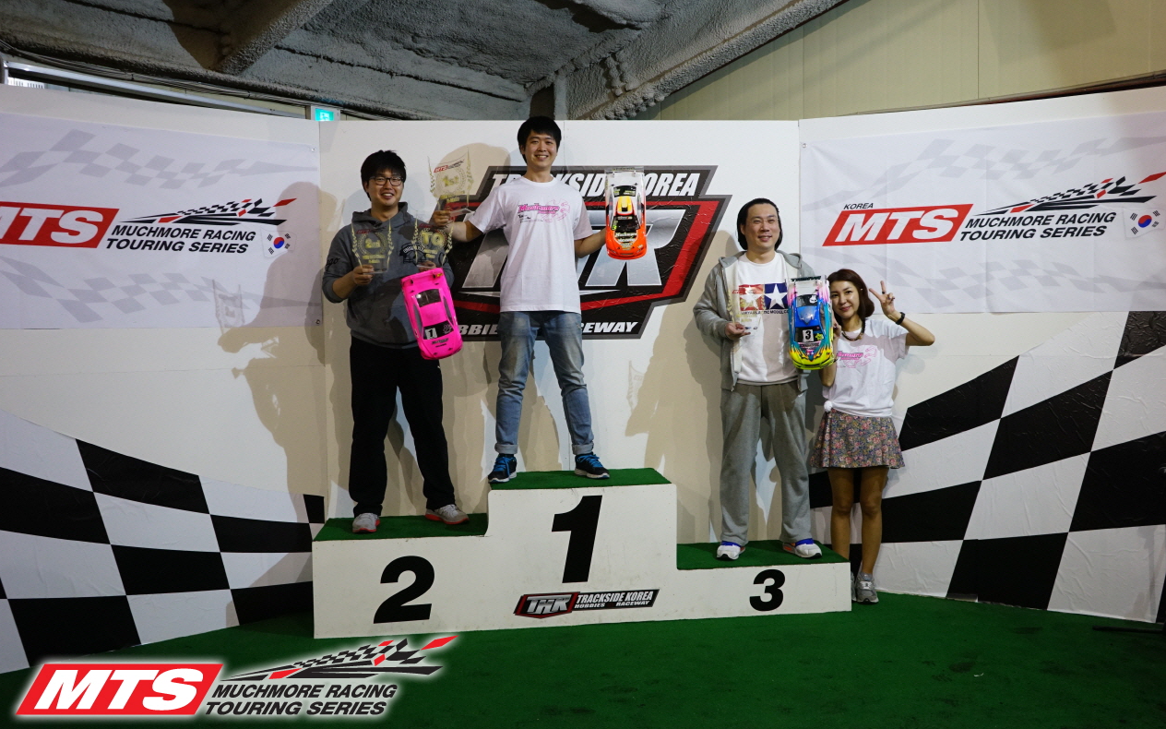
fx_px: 1017
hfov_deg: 59.7
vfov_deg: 39.4
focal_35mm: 32
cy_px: 353
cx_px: 577
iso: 2000
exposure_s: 1/60
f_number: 5
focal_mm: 31
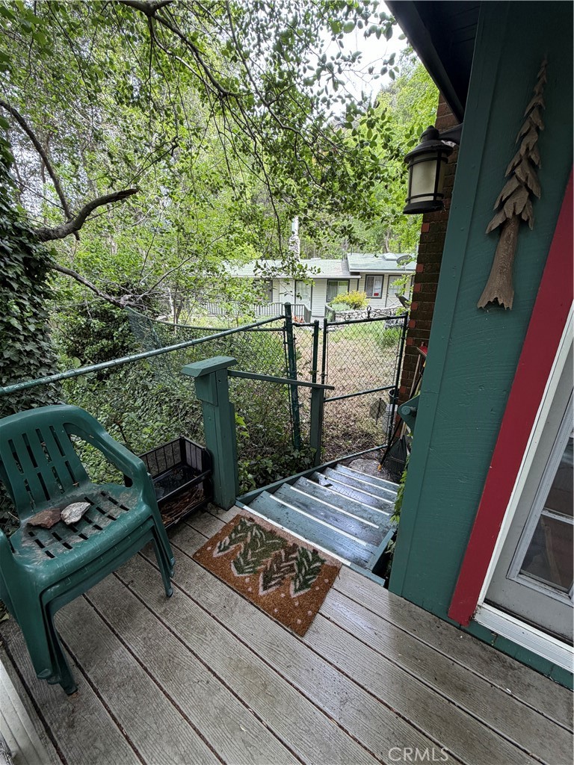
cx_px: 287
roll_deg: -0.3
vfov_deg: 102.1
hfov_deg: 85.7
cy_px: 382
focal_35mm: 14
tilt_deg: -19.0
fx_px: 310
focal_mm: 2.22
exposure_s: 1/121
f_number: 2.2
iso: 80
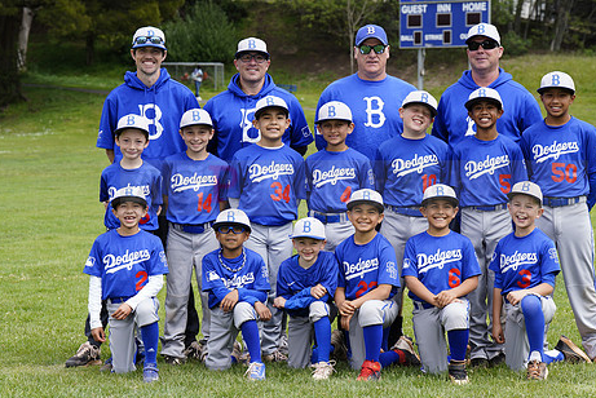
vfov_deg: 11.7
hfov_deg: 17.5
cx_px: 337
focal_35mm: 117
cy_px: 178
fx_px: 1938
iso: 100
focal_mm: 93
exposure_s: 1/250
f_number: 6.3
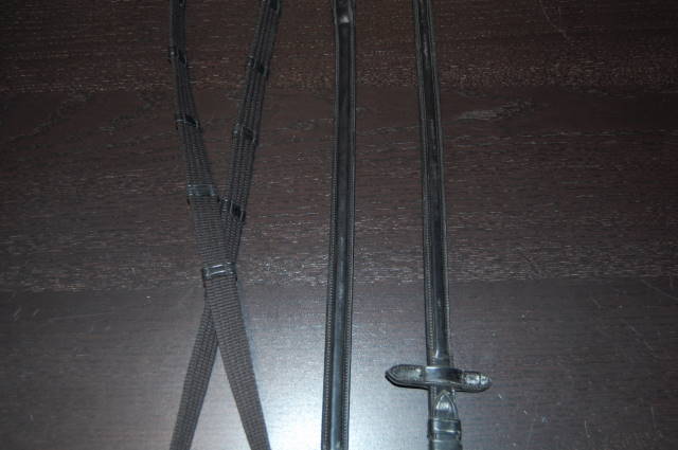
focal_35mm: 39
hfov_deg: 49.6
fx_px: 734
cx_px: 339
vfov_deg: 34.1
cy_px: 225
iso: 400
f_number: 4
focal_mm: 26
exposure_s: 1/60
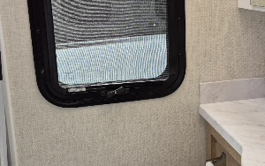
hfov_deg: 38.1
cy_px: 63
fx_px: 376
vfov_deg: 24.8
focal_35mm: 52
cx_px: 192
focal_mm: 5.4
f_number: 1.8
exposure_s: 1/182
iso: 50
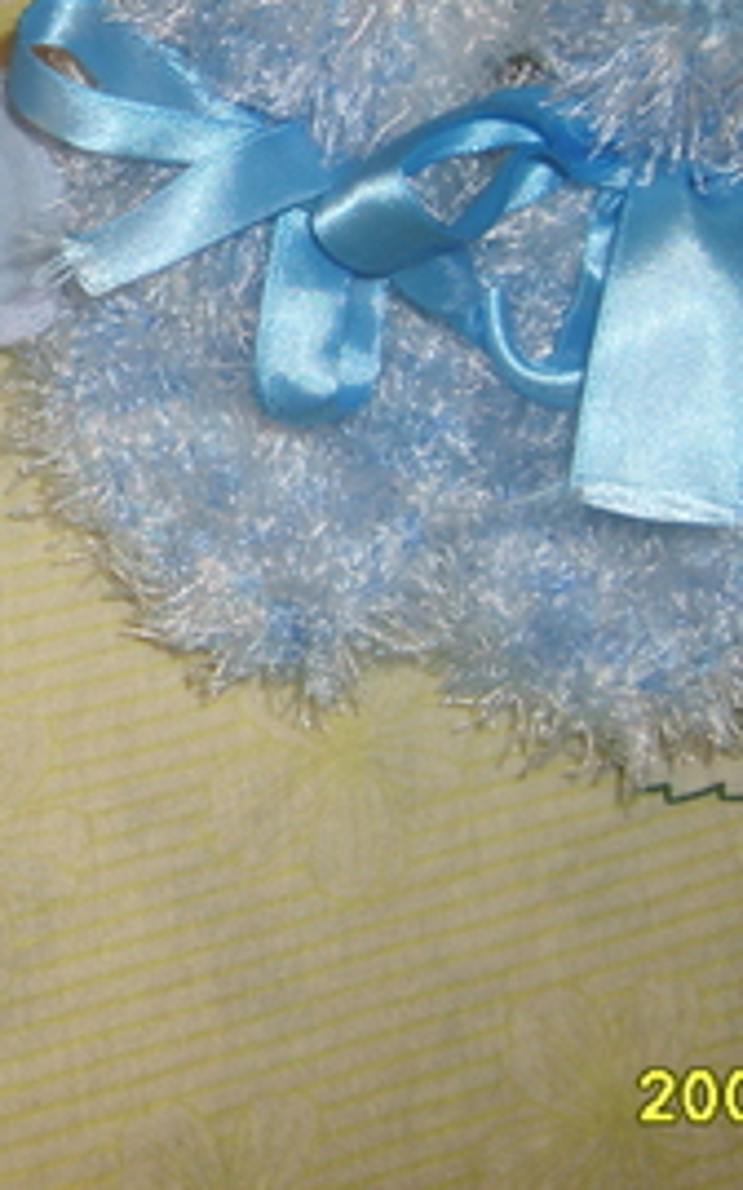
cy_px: 294
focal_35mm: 76
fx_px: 2464
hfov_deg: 16.6
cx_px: -93
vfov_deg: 26.8
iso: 100
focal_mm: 5.8
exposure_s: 1/45
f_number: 2.8
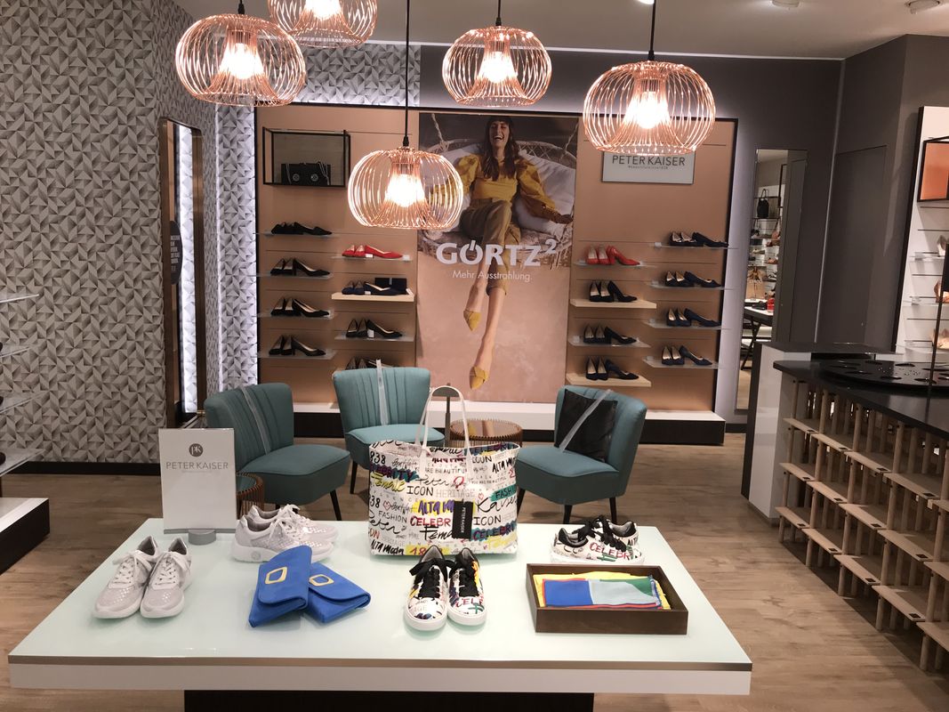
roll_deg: -1.3
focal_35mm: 28
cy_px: 356
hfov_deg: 63.4
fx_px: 768
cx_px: 474
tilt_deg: -8.6
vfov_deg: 49.7
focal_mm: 3.99
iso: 40
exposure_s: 1/100
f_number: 1.8
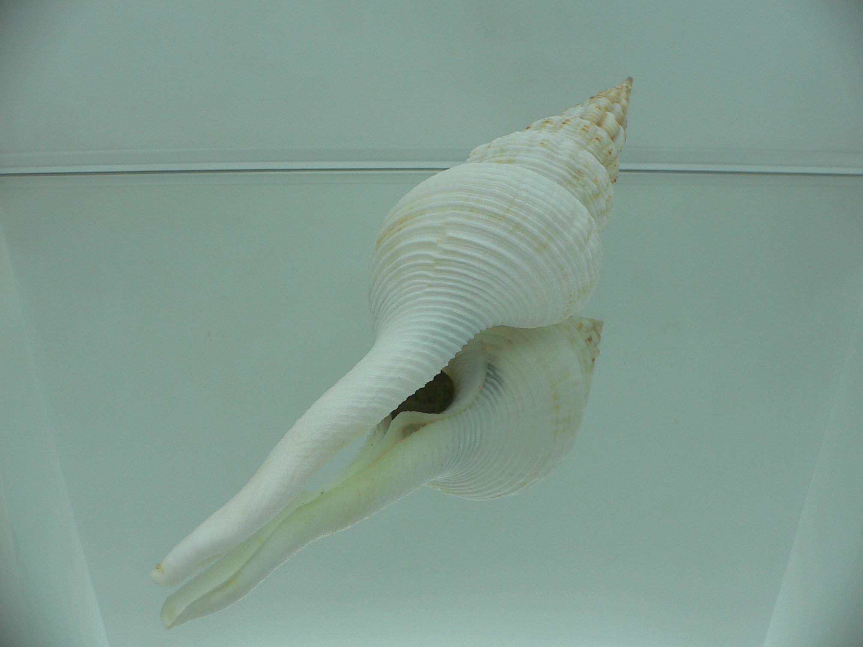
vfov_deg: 40.7
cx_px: 432
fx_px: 873
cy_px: 324
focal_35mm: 35
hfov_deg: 52.6
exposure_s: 1/80
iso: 80
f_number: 2.8
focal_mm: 4.6
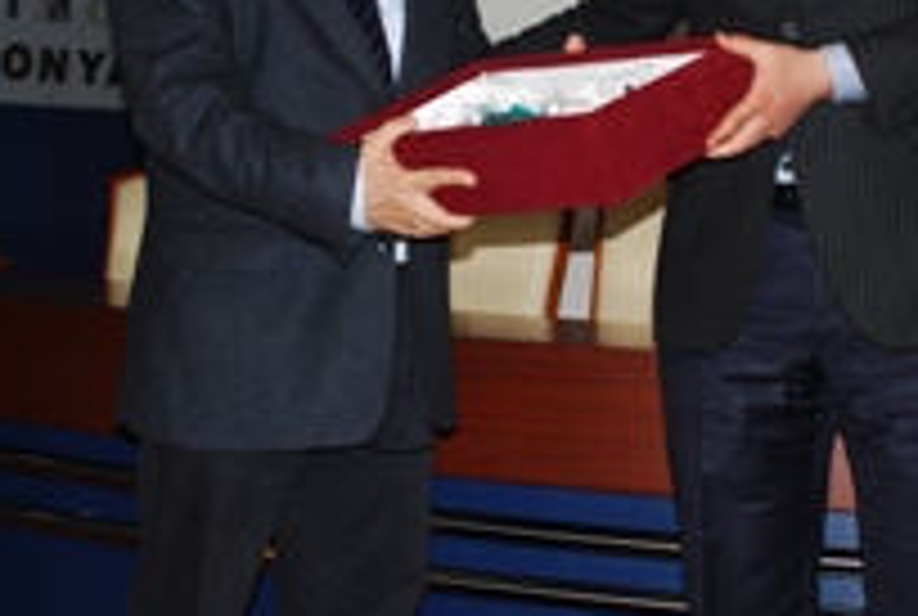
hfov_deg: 25.6
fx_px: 2019
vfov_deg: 17.2
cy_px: 117
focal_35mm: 79
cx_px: 450
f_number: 4
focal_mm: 24
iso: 200
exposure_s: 1/60
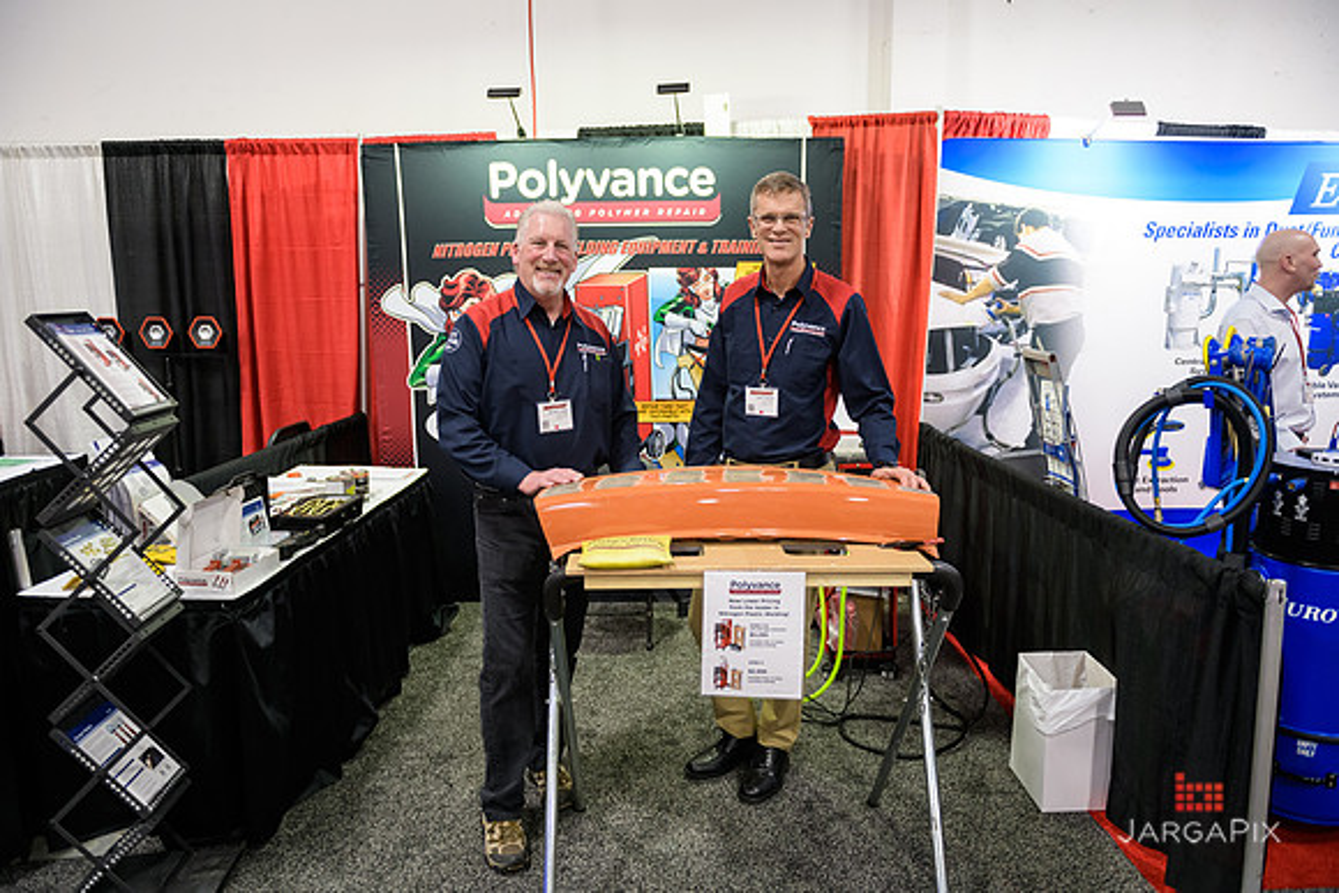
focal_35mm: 24
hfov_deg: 73.7
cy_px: 446
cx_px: 670
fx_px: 893
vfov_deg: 53.2
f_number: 3.2
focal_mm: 24
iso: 1000
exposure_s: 1/125
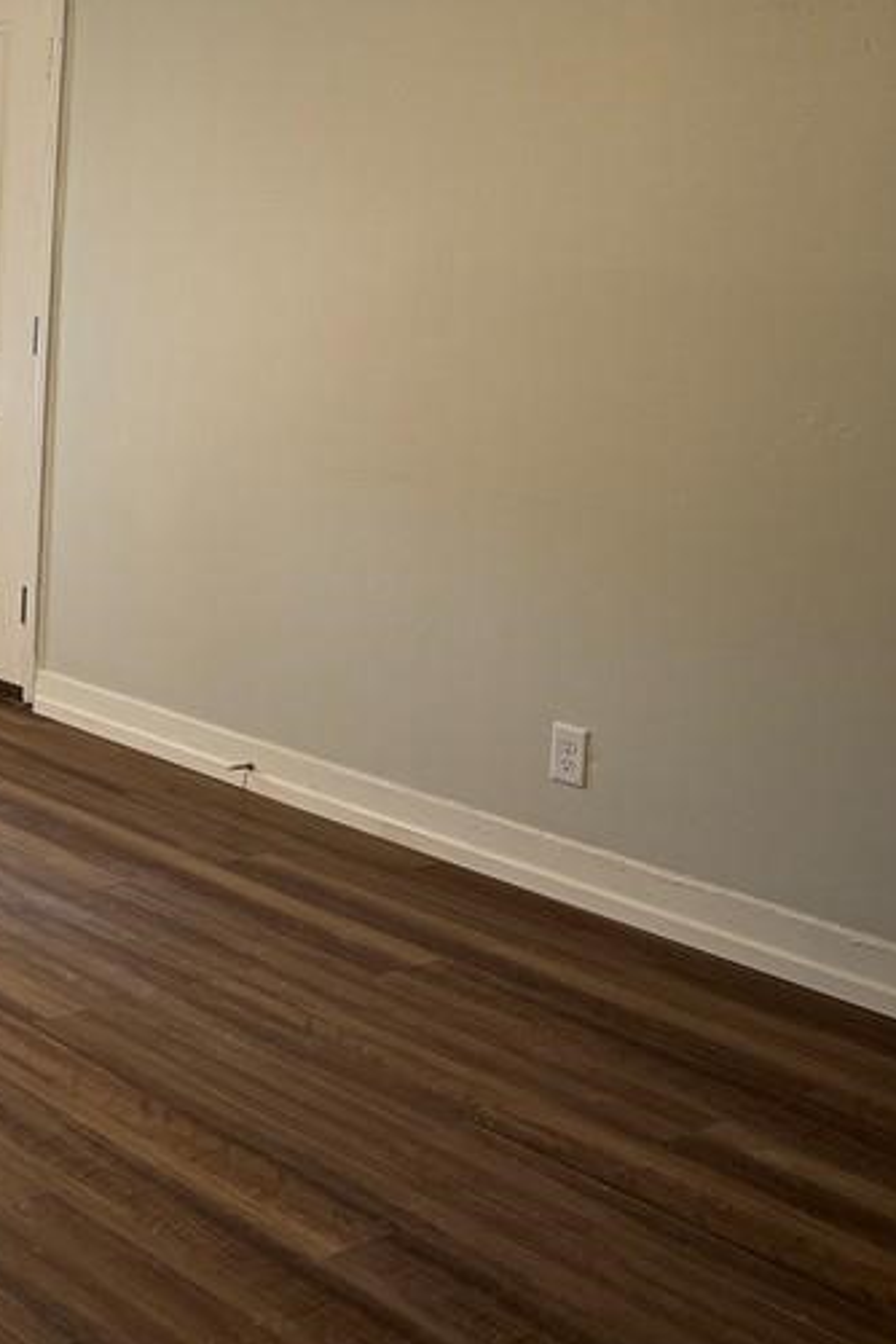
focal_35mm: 51
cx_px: -362
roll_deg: -1.0
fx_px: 1904
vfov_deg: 38.3
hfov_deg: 22.7
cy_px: 402
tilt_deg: -6.4
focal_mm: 6.76
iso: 160
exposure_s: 1/60
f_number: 1.78
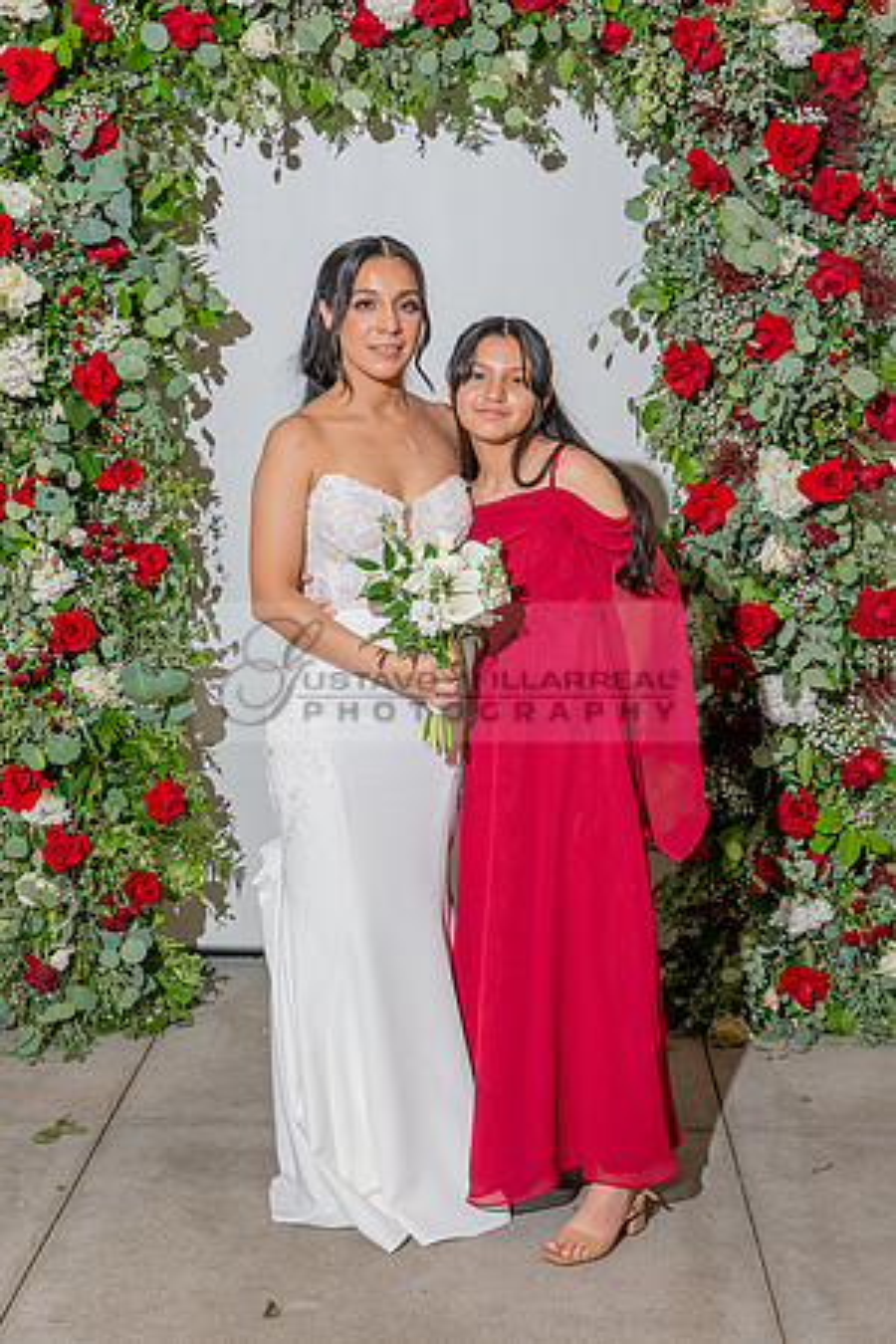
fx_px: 2240
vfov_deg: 33.4
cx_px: 396
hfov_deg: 22.6
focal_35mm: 60
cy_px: 672
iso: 800
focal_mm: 40
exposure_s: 1/200
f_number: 5.6
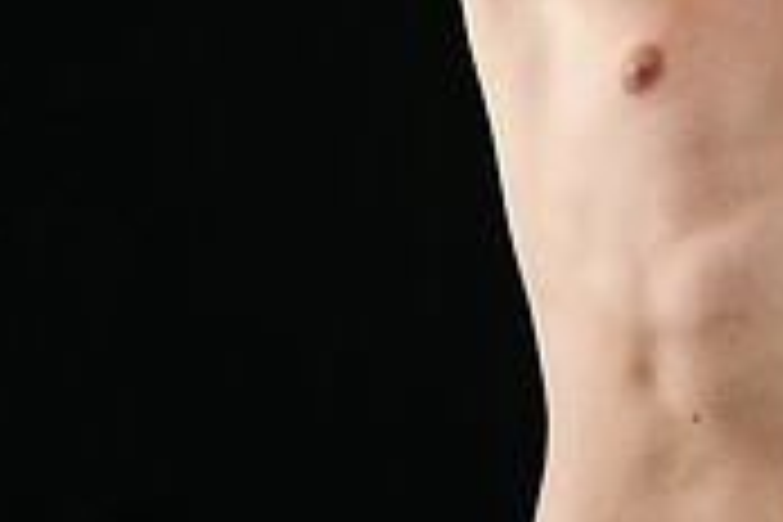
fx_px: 9765
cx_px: 990
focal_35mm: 449
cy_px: -146
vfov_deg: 3.1
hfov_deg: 4.6
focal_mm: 135
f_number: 6.3
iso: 320
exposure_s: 1/250
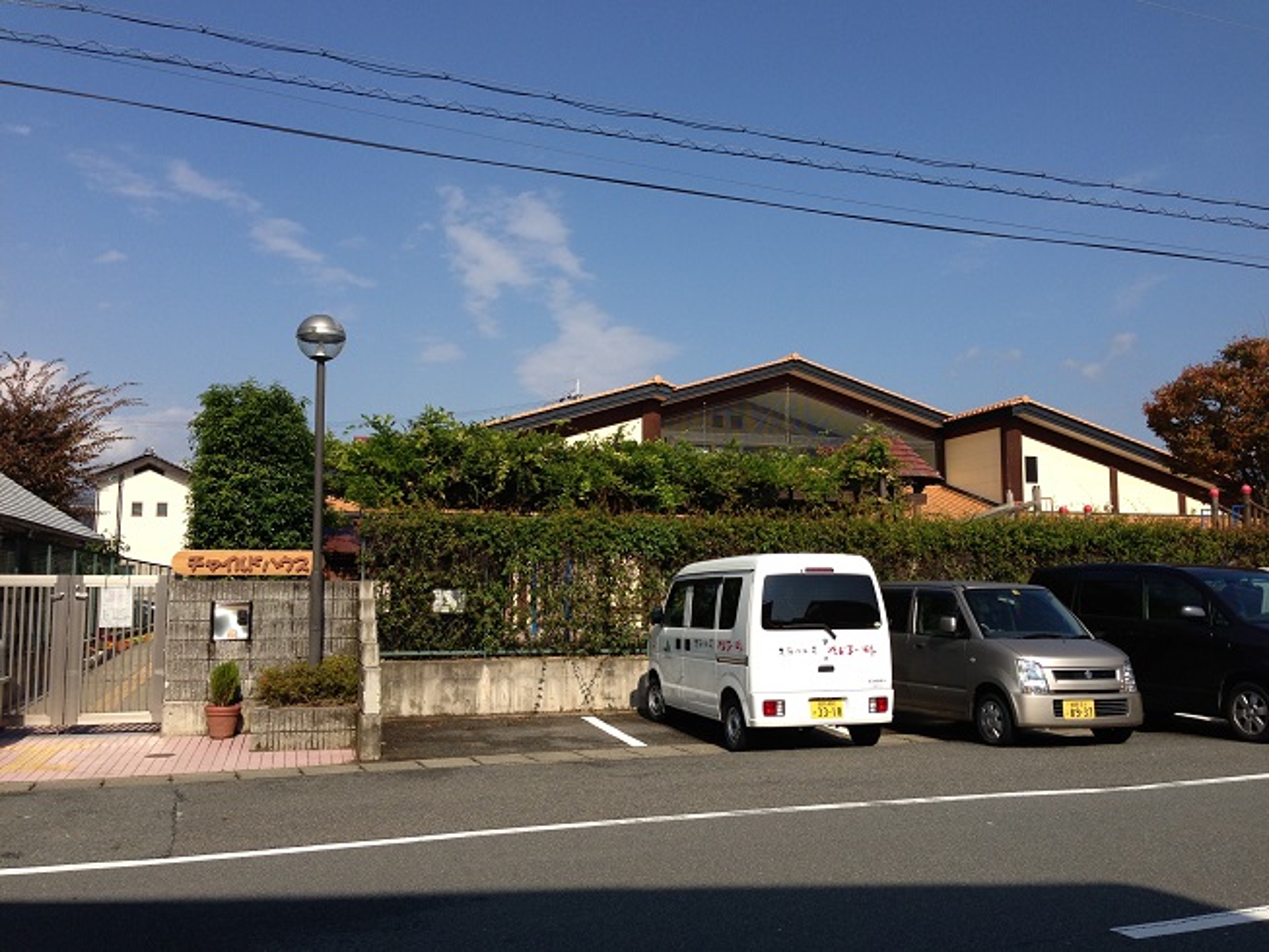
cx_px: 634
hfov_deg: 55.3
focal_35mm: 33
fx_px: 1210
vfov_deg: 43.0
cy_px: 476
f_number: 2.4
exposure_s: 1/1597
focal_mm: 4.13
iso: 50
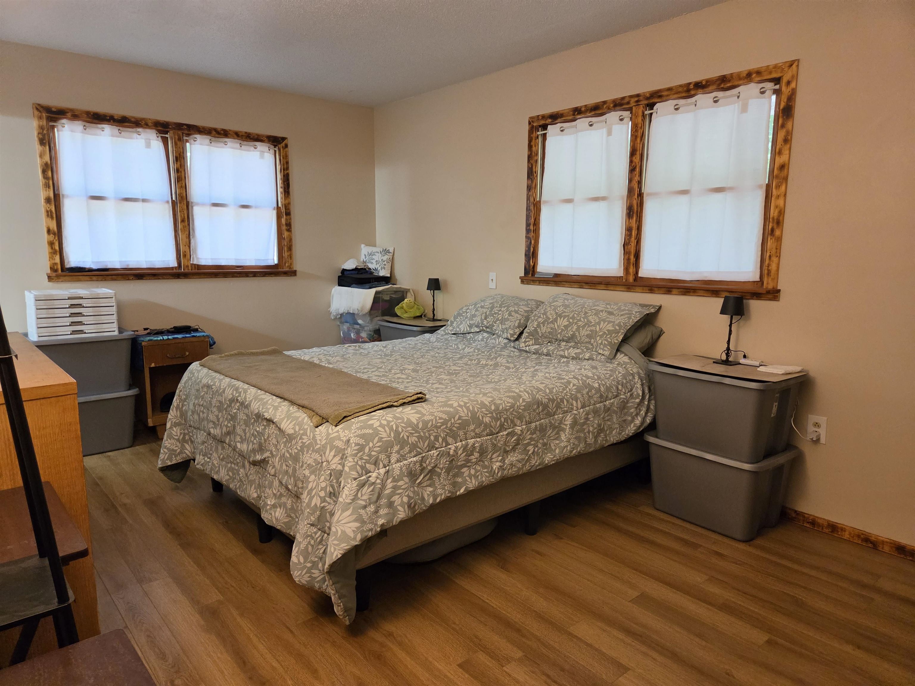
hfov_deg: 73.9
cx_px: 458
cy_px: 343
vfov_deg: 58.9
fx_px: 608
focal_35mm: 23
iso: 500
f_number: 1.8
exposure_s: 1/120
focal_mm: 5.4
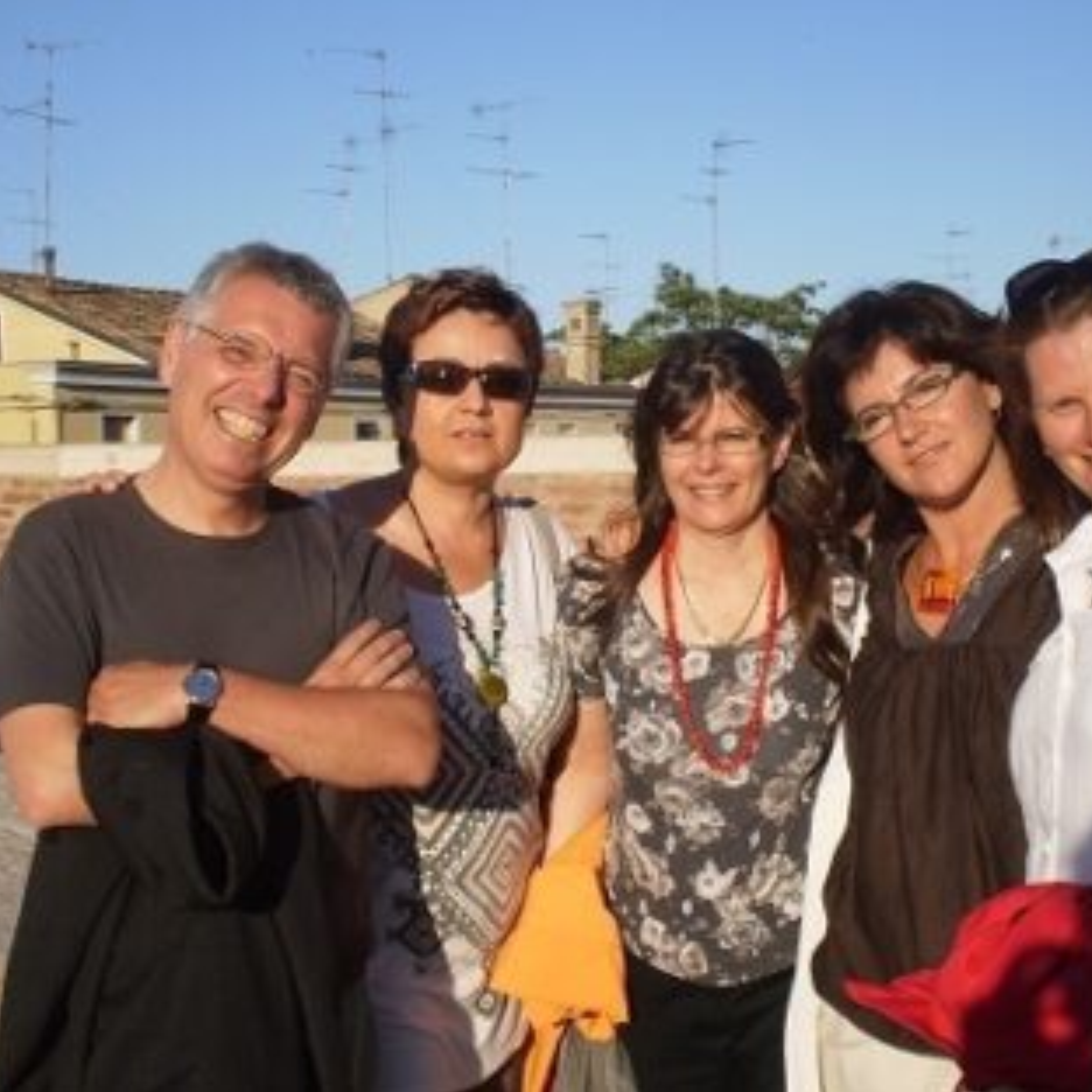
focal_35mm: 63
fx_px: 2248
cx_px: 584
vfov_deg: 27.3
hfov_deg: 27.3
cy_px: 544
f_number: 5.6
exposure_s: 1/500
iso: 64
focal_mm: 9.3
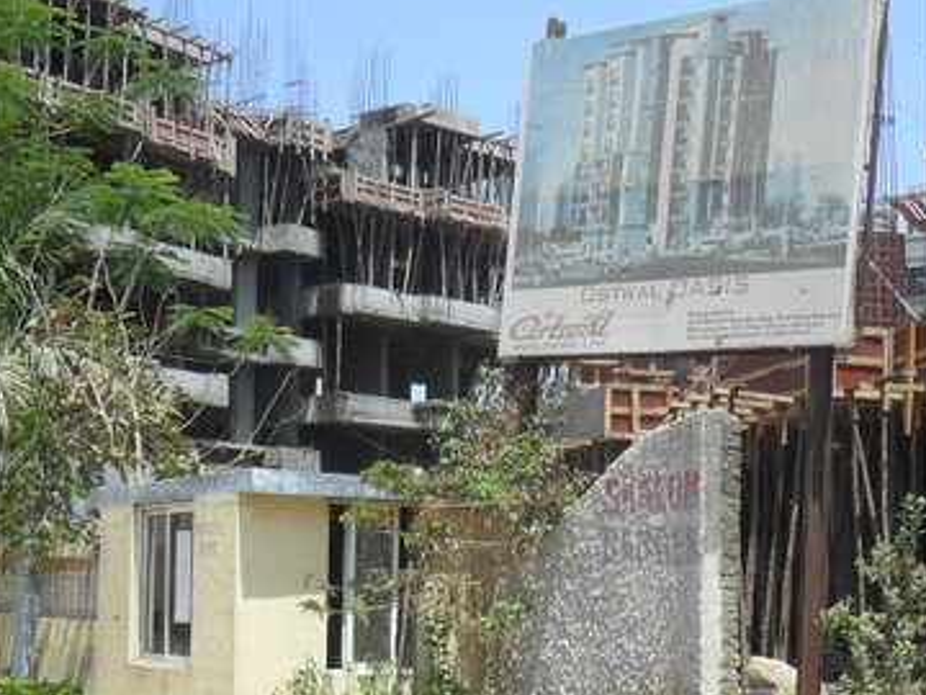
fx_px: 1605
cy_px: 523
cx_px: 563
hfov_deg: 32.1
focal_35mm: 60
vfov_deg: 24.1
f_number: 3.5
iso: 100
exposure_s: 1/1000
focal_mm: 4.9
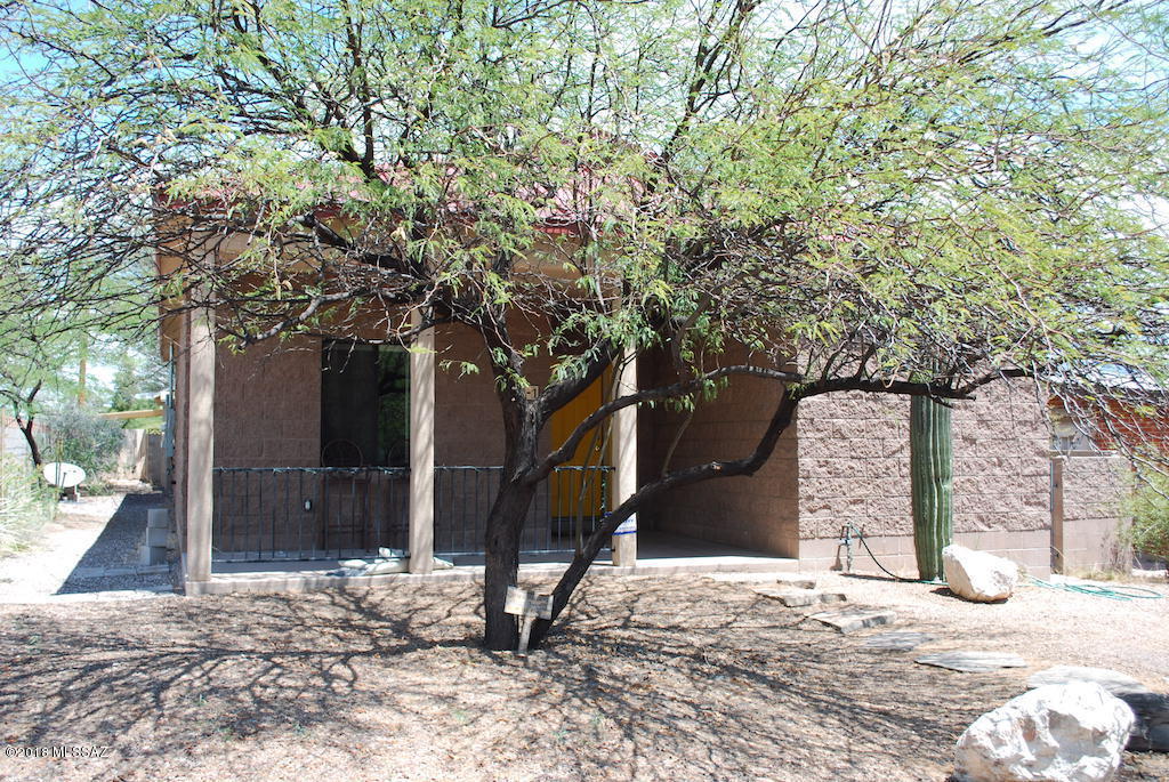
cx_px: 584
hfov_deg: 57.2
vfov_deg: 40.1
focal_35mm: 33
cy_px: 391
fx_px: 1073
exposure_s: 1/125
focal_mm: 22
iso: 100
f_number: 5.6
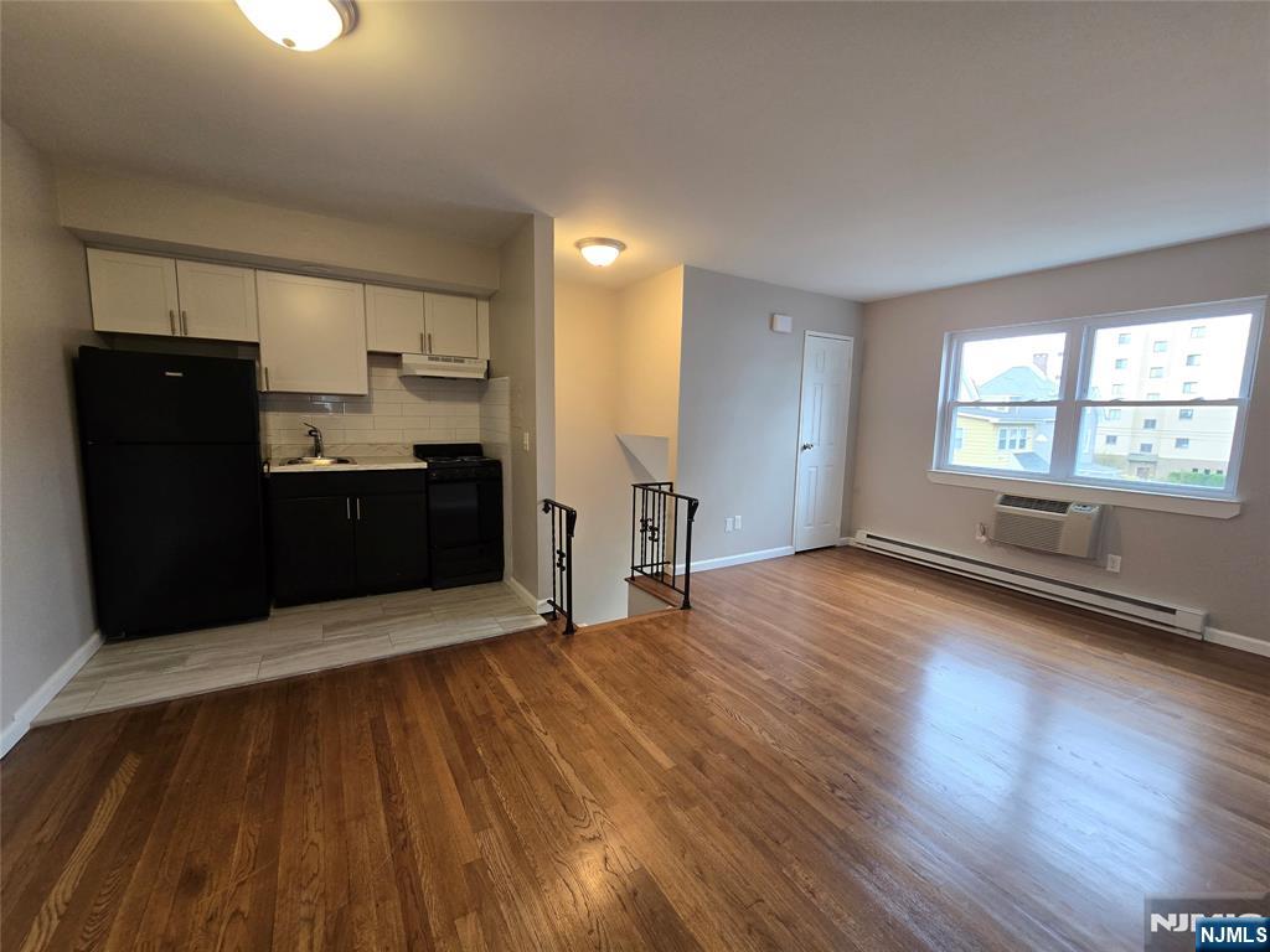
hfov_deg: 106.2
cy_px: 476
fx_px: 477
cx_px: 635
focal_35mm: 13
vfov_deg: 89.9
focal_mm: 2.2
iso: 160
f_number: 2.2
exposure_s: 1/60
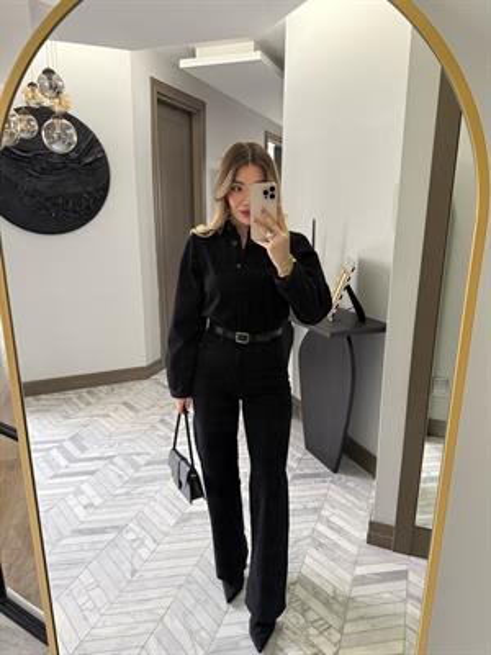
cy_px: 328
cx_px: 246
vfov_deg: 71.6
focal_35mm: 24
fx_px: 454
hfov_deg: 56.8
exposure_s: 1/60
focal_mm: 6.76
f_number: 1.78
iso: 400
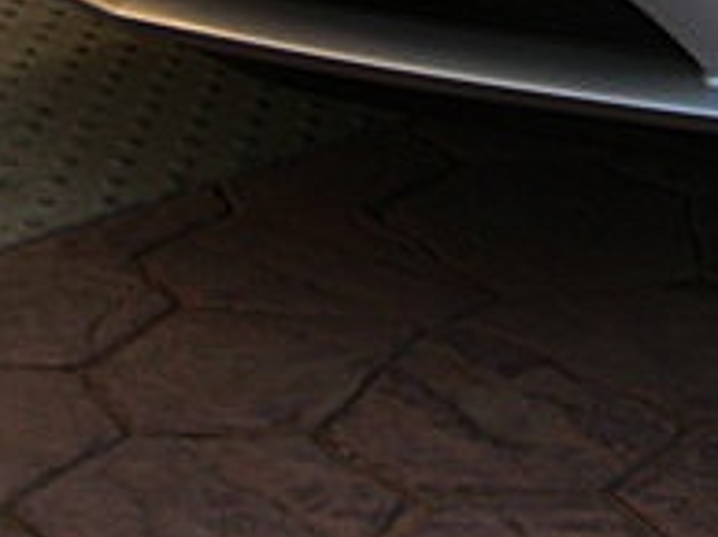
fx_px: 2465
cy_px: -219
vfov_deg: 12.0
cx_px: 966
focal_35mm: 119
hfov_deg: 15.7
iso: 50
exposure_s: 1/125
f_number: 2.8
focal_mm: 6.3
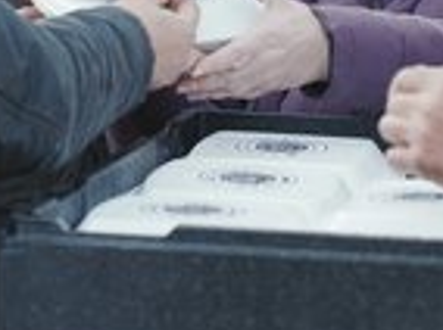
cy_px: -6
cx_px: 131
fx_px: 2594
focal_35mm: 203
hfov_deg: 9.8
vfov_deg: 7.3
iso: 100
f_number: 4
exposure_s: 1/200
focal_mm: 75
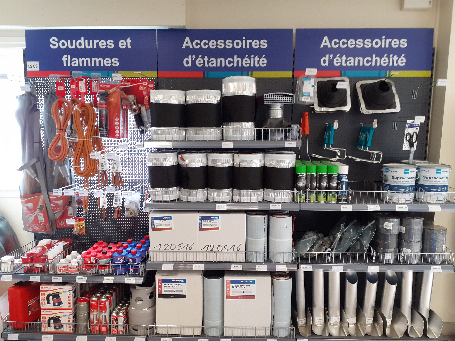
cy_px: 170
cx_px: 228
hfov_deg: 65.3
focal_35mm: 27
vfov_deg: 51.4
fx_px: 355
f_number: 1.9
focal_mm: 3.6
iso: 125
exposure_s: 1/50
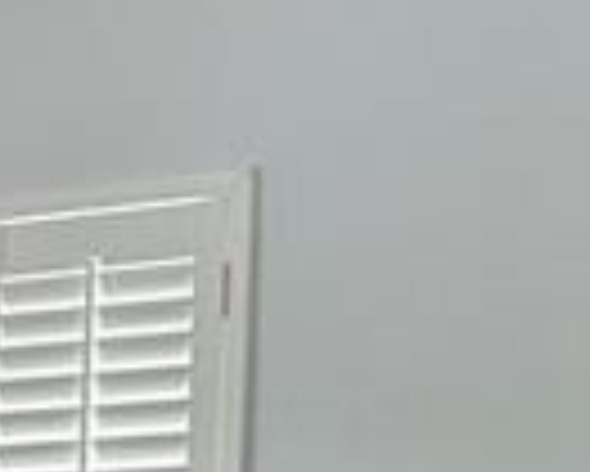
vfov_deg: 6.8
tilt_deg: -4.8
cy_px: 1142
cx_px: -734
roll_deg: -0.9
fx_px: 3740
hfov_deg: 8.4
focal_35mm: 214
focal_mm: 6.86
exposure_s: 1/60
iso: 125
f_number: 1.78
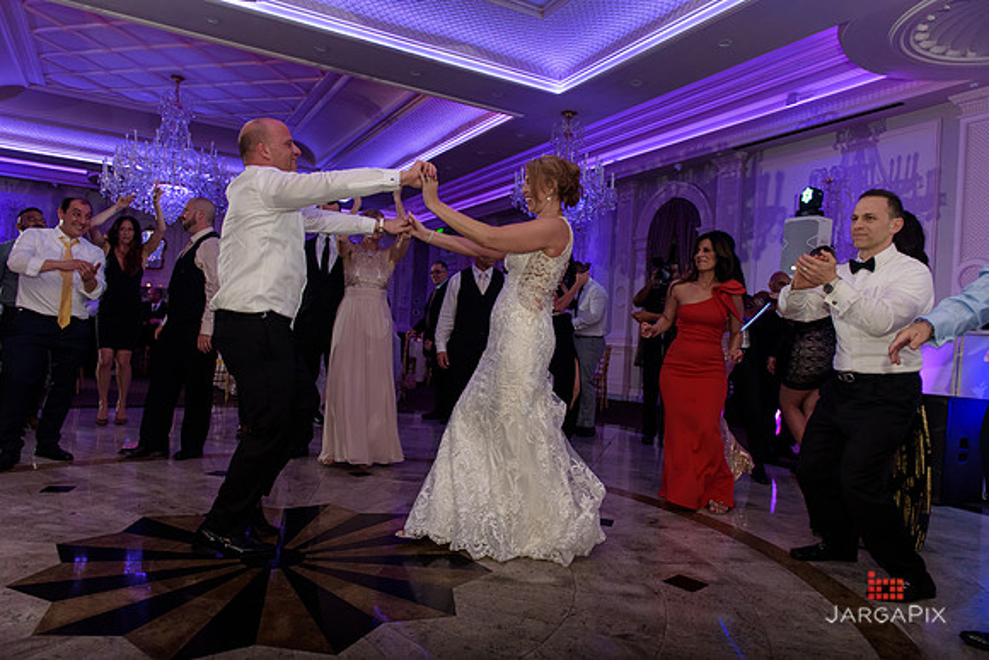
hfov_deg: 73.7
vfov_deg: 53.2
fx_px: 659
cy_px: 330
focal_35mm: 24
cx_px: 494
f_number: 3.2
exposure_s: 1/125
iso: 1600
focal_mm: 24
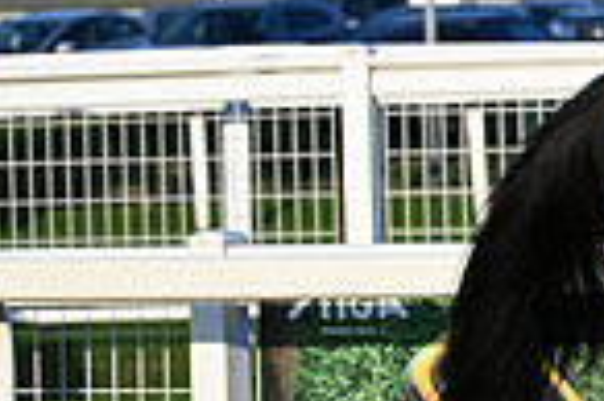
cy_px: 151
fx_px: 4676
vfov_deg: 4.9
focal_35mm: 279
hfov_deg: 7.1
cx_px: 1196
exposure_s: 1/3200
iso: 400
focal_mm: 70
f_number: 4
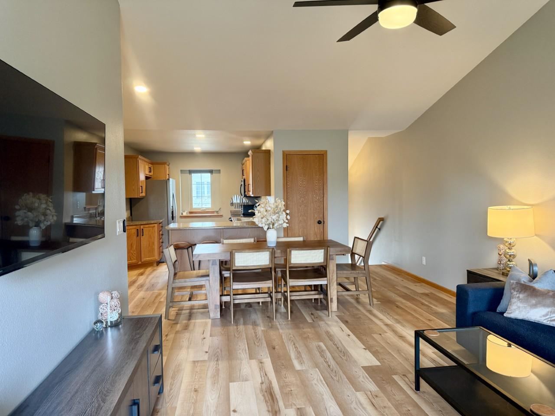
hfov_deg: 71.6
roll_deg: +0.6
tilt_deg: -2.2
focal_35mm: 24
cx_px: 278
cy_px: 208
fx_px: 385
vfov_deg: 56.8
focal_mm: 6.76
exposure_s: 1/60
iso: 250
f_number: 1.78
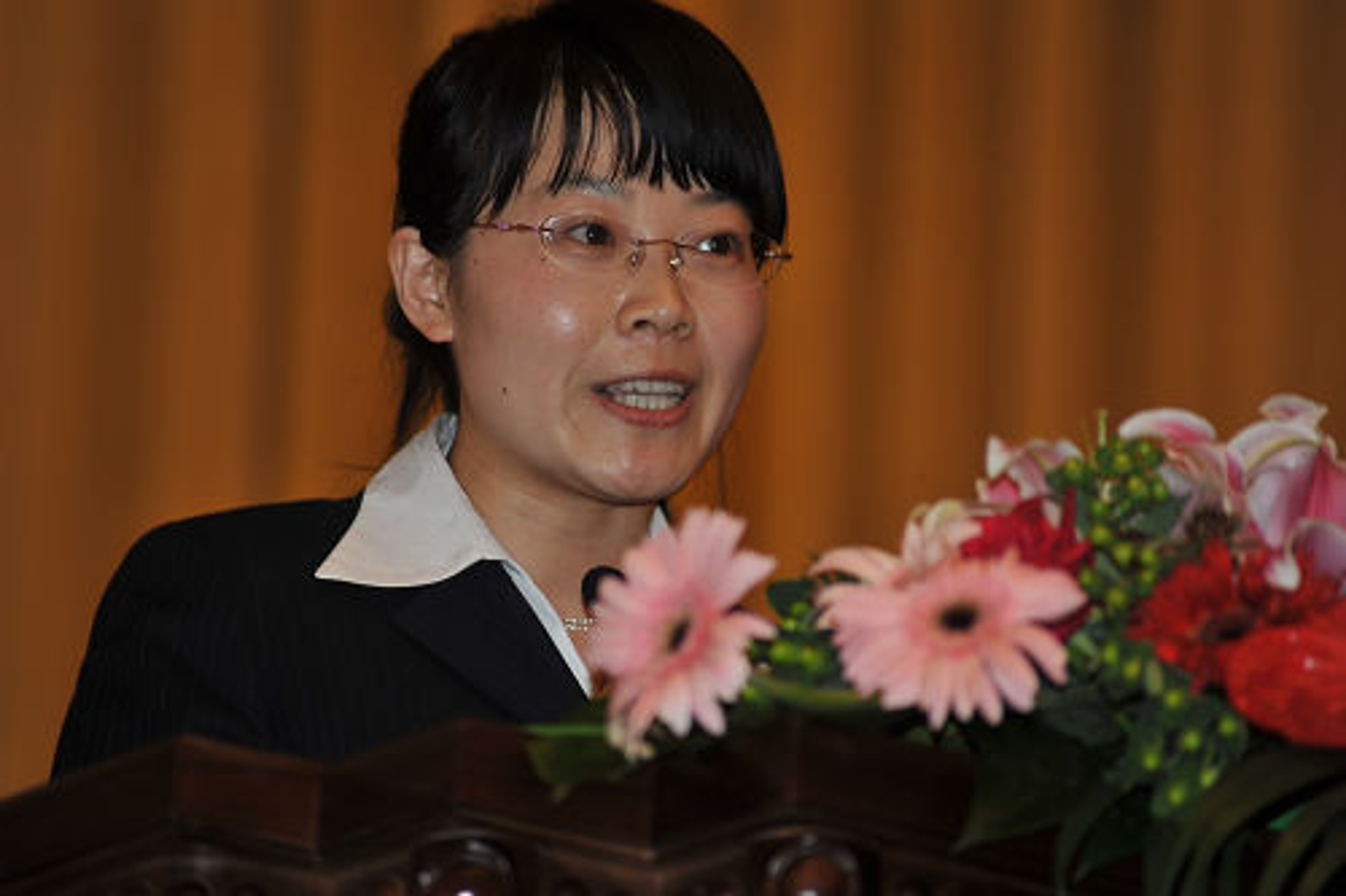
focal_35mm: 300
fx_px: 11212
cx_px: 673
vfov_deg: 4.6
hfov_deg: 6.9
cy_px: 448
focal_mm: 300
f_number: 5.6
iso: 320
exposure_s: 1/60
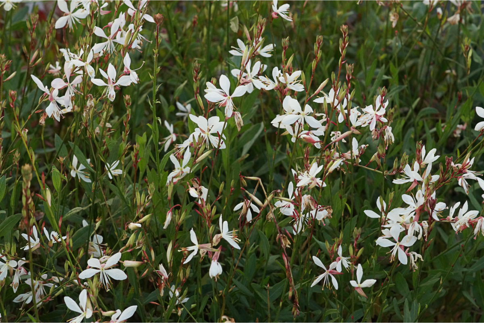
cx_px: 242
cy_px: 162
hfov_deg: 13.7
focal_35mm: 150
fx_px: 2017
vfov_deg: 9.1
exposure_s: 1/160
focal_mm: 100
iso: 1250
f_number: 8
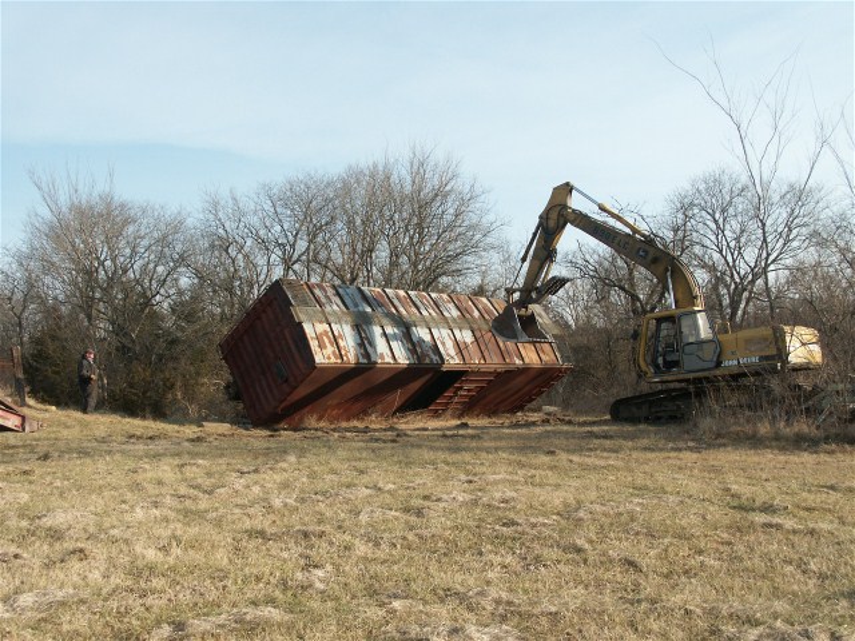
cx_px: 428
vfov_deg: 44.2
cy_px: 320
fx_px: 790
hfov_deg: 56.8
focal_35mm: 32
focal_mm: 8.43
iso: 100
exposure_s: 1/1000
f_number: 2.8
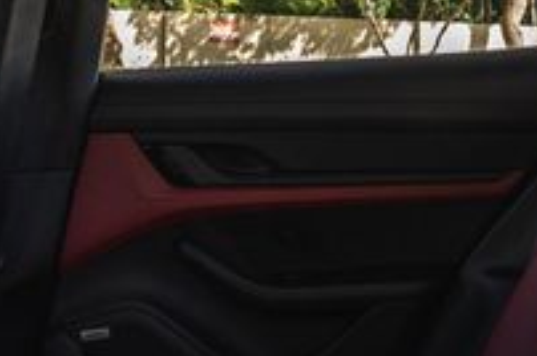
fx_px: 1147
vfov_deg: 17.6
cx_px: 449
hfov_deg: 25.8
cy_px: 96
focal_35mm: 77
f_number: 6.3
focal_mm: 24
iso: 640
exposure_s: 1/40
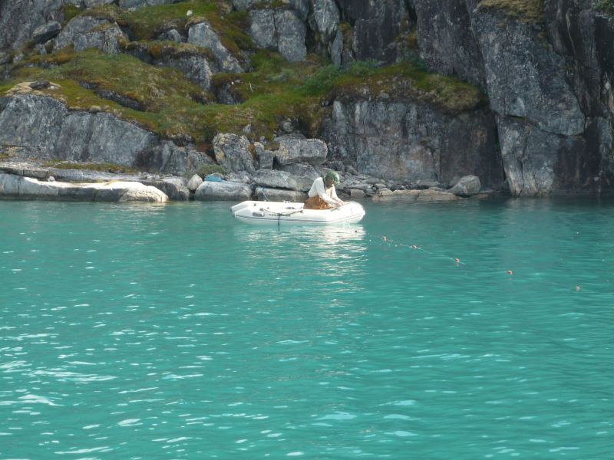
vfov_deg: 14.8
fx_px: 1774
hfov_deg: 19.6
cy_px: 230
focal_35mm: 100
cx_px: 307
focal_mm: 16.5
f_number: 5.1
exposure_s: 1/125
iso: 100
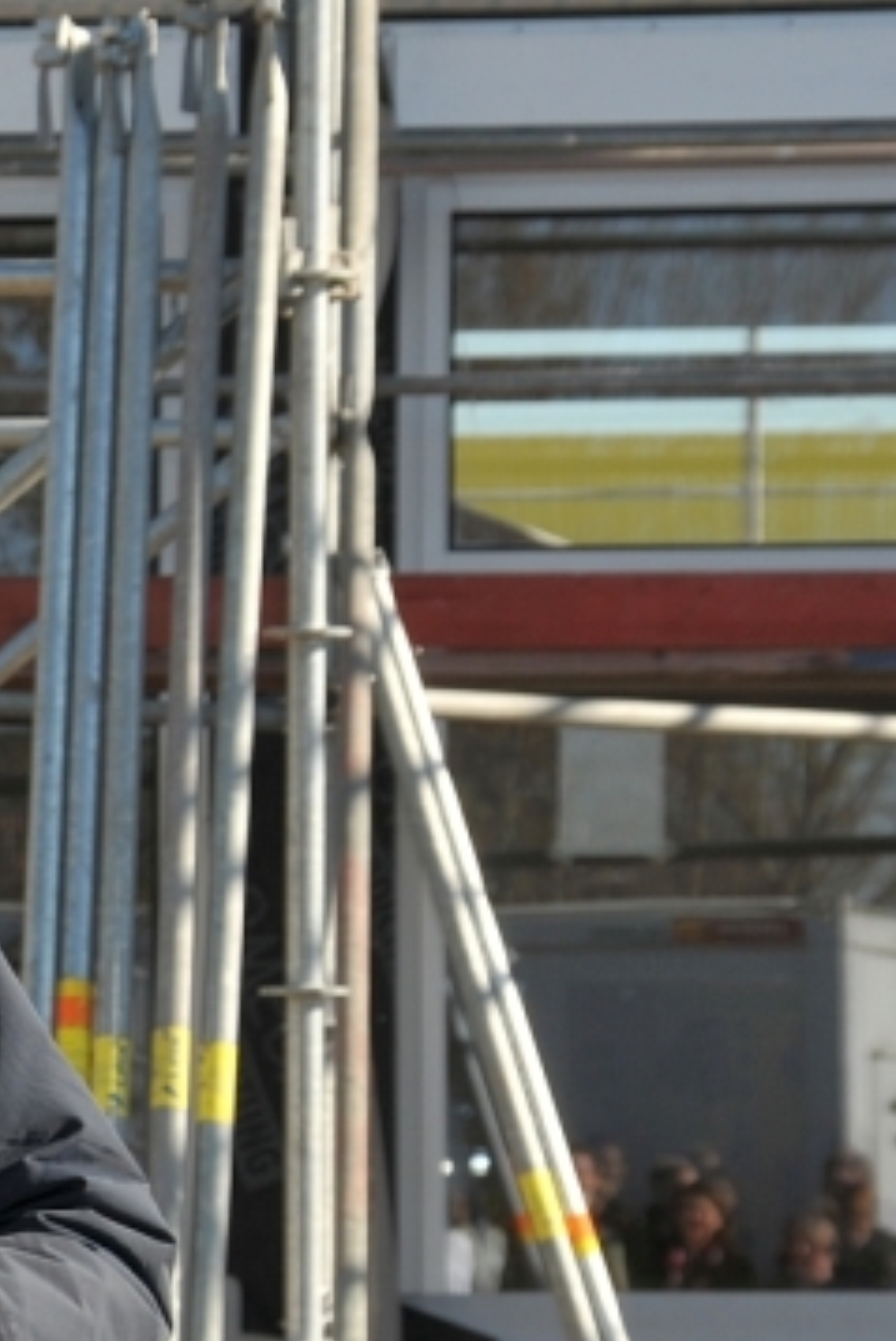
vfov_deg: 7.7
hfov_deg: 5.1
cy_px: 809
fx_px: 9995
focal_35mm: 268
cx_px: -412
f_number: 10
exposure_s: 1/250
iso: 200
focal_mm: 80
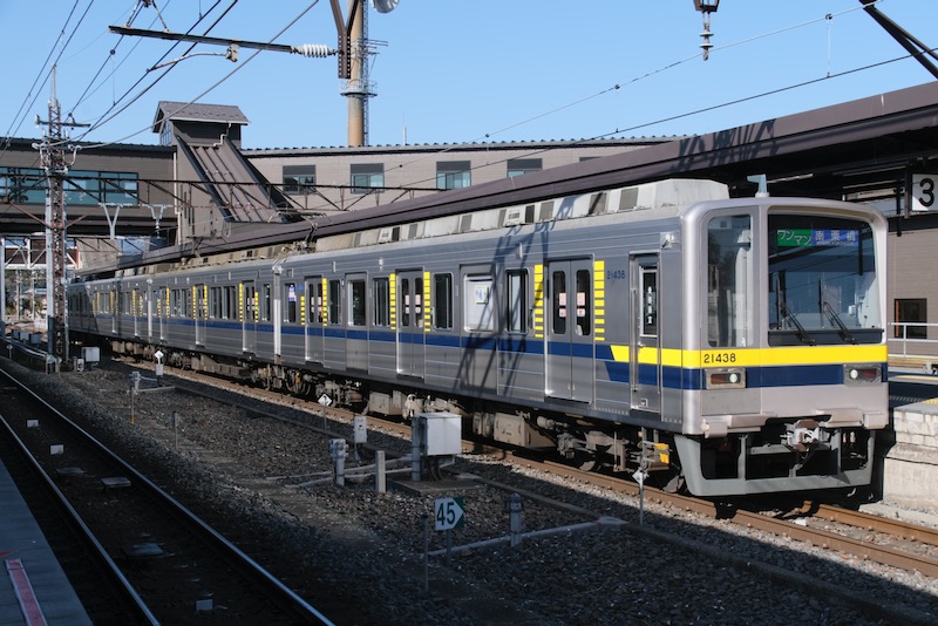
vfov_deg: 29.9
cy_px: 313
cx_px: 469
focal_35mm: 45
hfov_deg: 43.6
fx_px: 1173
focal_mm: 29.8
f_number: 10
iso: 640
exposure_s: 1/450
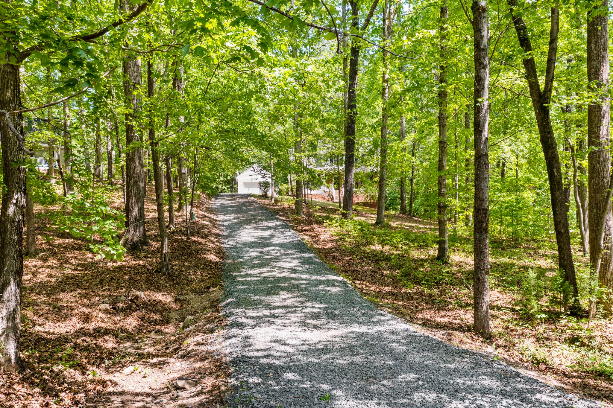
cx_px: 306
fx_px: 477
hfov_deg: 65.5
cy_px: 204
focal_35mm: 28
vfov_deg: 46.4
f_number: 4.5
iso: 100
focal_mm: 10.26
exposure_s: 1/120
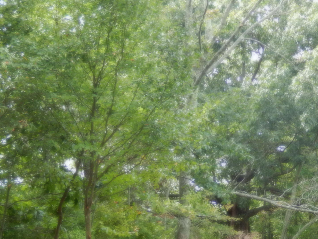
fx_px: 790
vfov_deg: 16.8
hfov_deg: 22.5
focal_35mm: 86
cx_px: 246
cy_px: 233
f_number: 4.2
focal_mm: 7.3
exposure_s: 1/100
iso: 125
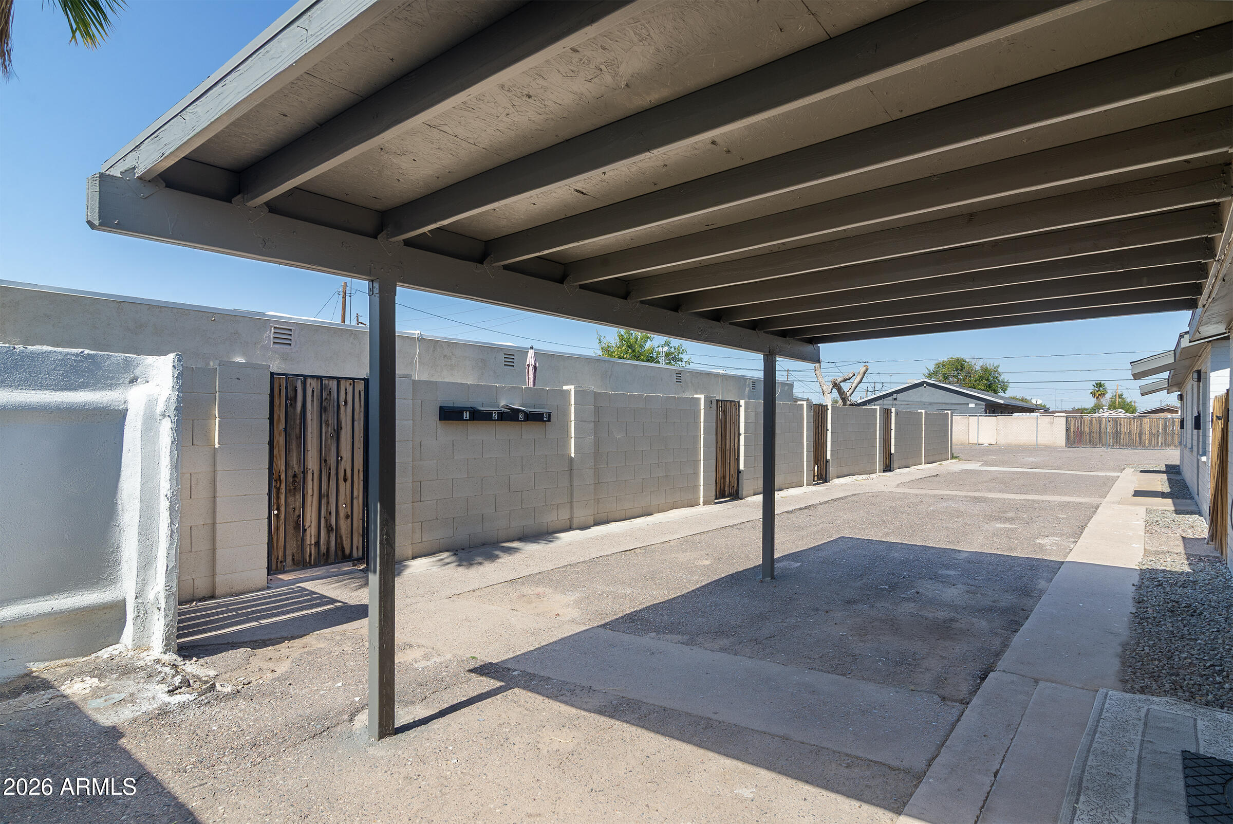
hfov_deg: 83.9
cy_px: 412
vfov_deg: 62.0
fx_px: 685
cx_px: 616
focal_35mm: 20
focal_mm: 20
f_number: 11
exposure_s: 1/250
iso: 100
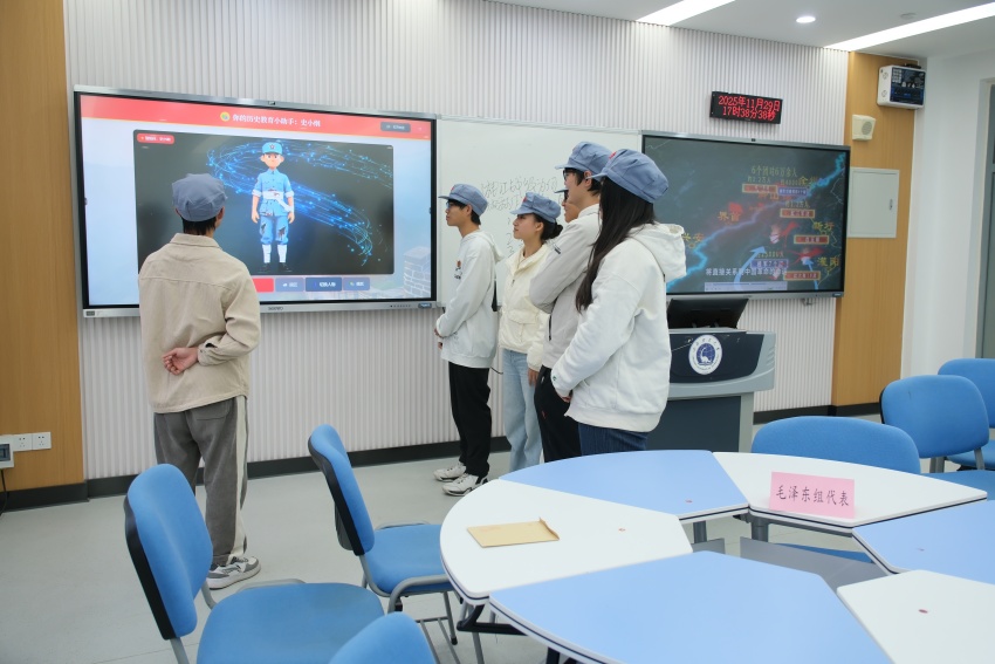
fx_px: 857
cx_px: 498
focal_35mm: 31
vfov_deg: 42.3
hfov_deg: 60.3
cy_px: 332
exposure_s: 1/100
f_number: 2.8
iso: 320
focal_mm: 20.4
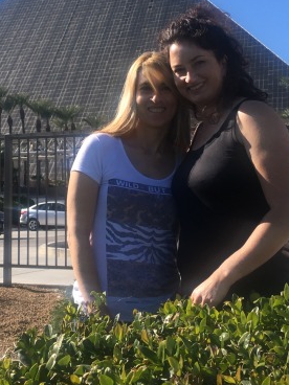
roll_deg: +1.1
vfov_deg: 30.0
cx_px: 81
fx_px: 701
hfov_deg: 23.1
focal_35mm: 63
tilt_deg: +11.8
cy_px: 75
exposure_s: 1/1054
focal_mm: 4.15
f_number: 2.2
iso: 25
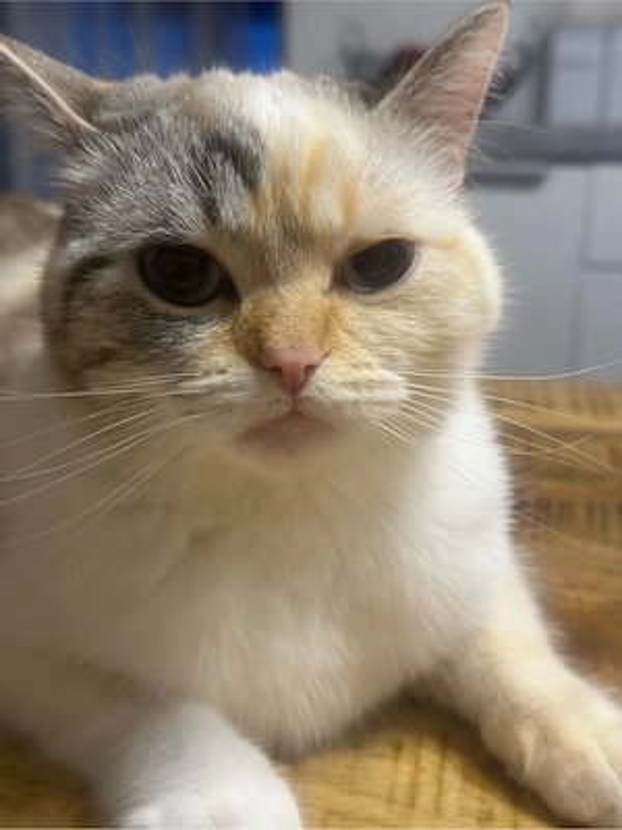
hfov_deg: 30.3
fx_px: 1150
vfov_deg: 39.7
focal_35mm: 48
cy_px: 415
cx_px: 311
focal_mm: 6.86
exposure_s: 1/50
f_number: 1.78
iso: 160
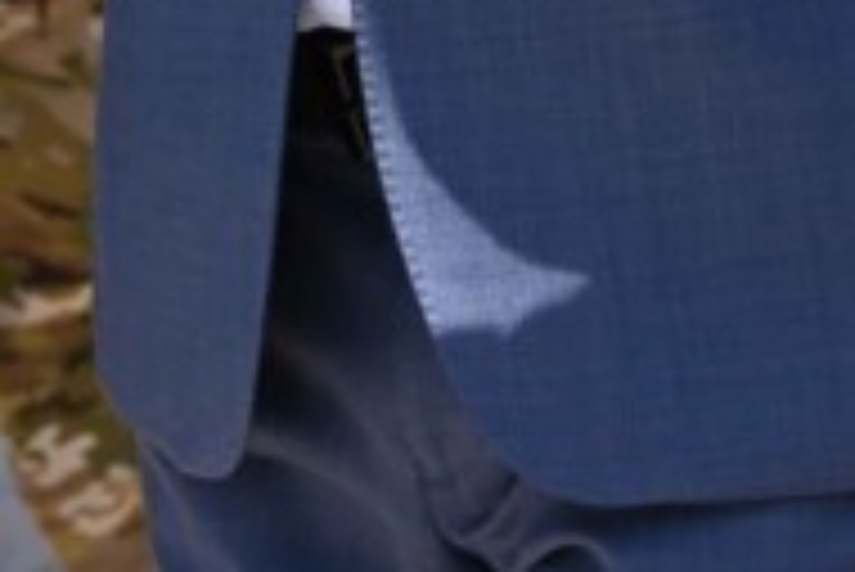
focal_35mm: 309
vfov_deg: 4.4
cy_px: -721
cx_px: 752
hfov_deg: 6.6
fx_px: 7344
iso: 100
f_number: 4
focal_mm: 49
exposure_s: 1/800
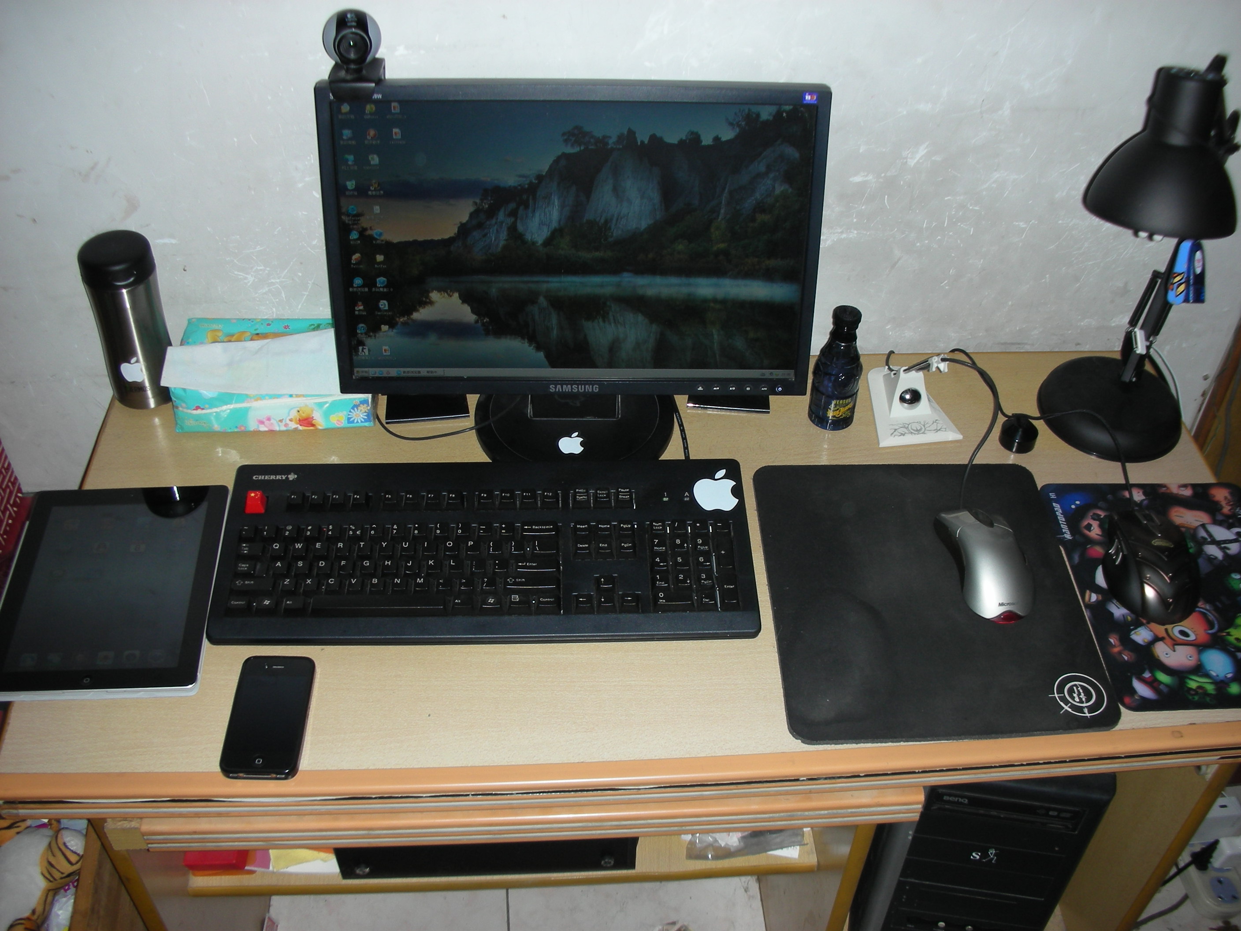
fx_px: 1255
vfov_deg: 40.7
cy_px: 466
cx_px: 620
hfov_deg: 52.6
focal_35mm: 35
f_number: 3
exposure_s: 1/60.1
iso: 54
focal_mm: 5.8
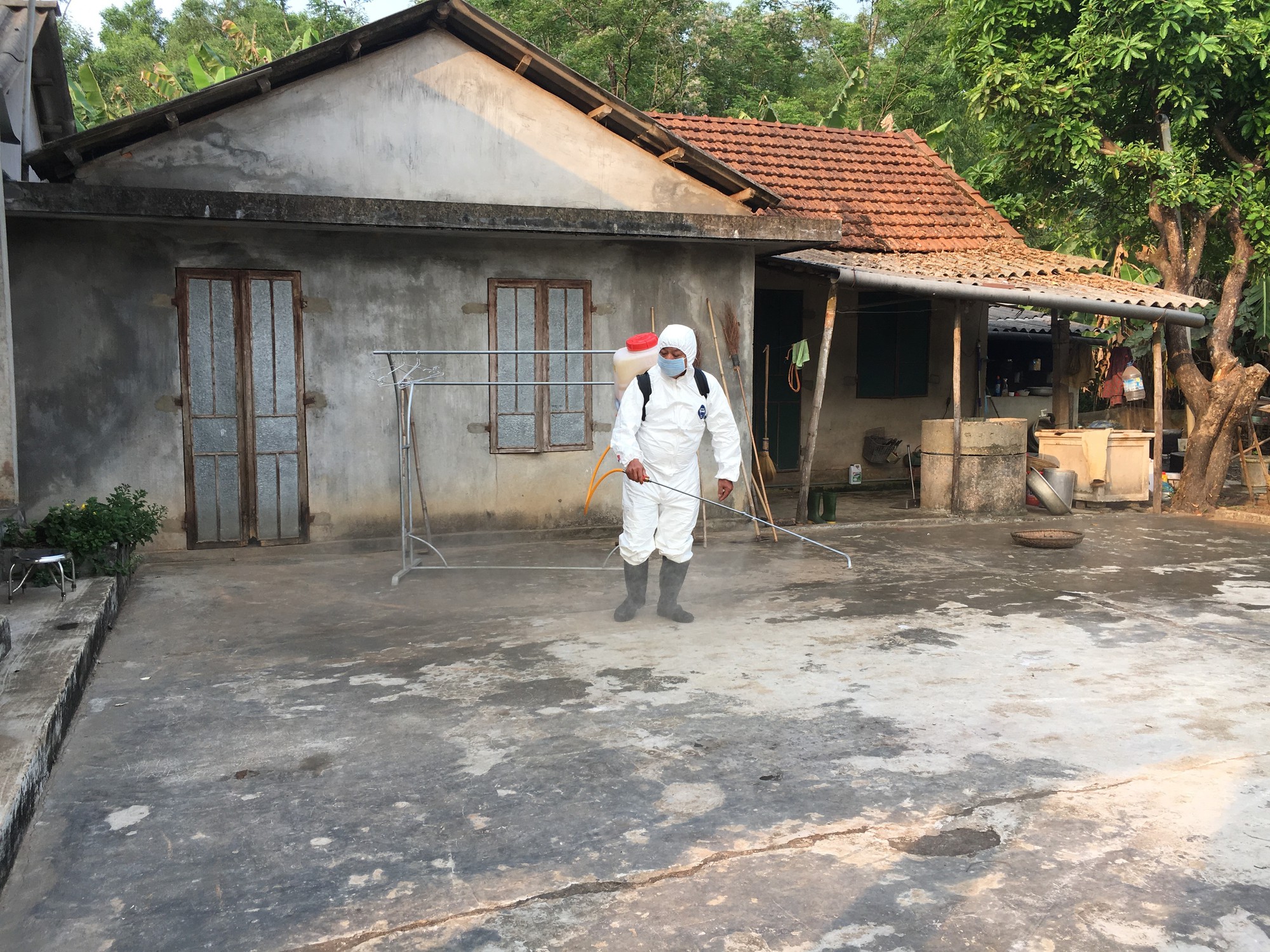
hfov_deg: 61.7
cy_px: 476
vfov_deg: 48.2
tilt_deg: -6.8
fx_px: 1064
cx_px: 635
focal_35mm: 29
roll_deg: -0.1
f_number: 2.2
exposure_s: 1/283
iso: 25
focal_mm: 4.15
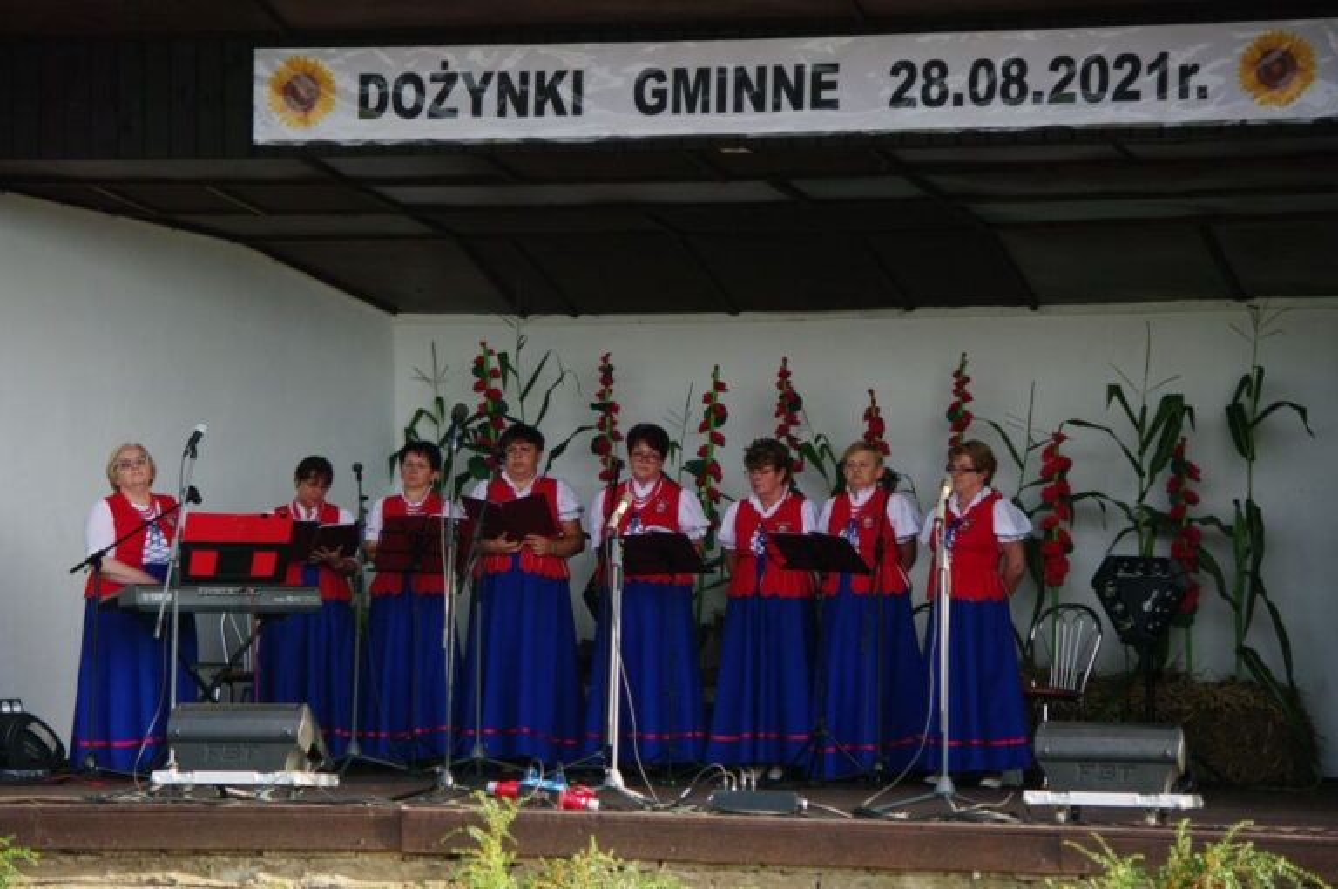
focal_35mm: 142
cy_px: 444
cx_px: 669
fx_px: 5289
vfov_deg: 9.6
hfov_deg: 14.4
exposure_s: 1/250
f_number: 4.5
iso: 280
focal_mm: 95
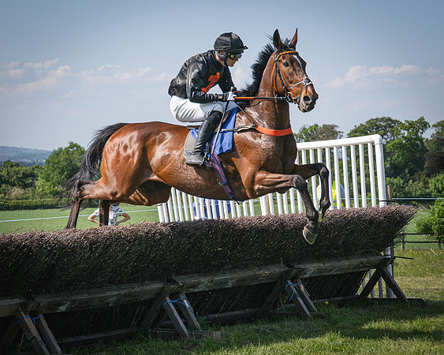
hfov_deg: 15.8
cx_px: 214
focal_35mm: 122
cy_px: 192
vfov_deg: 12.6
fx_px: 1603
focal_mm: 70
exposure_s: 1/3200
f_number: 4
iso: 400
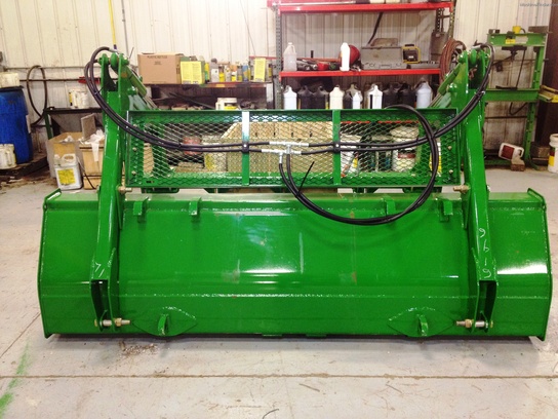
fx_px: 564
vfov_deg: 40.7
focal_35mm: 35
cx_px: 279
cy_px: 210
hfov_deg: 52.6
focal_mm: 4.28
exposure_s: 1/20
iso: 200
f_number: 2.4
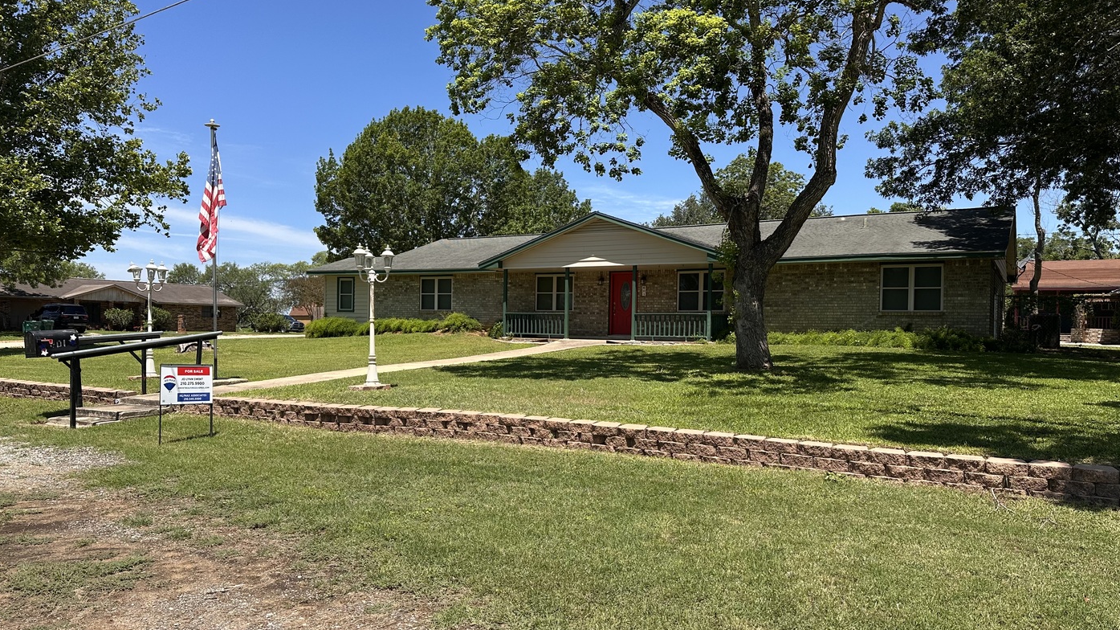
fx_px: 802
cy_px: 338
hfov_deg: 69.9
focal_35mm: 27
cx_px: 556
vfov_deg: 42.8
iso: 80
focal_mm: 6.86
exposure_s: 1/3861
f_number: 1.78
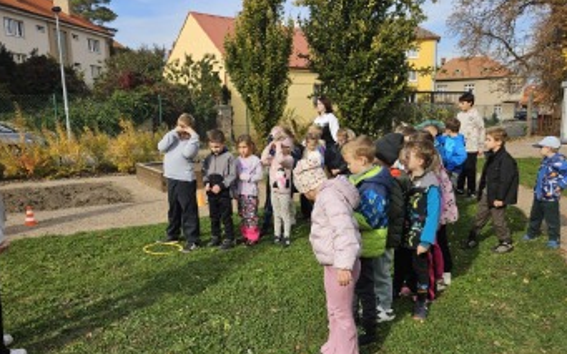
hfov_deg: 62.9
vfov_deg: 41.7
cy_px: 209
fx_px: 464
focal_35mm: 30
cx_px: 281
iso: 25
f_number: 1.8
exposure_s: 1/1297
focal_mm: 5.4
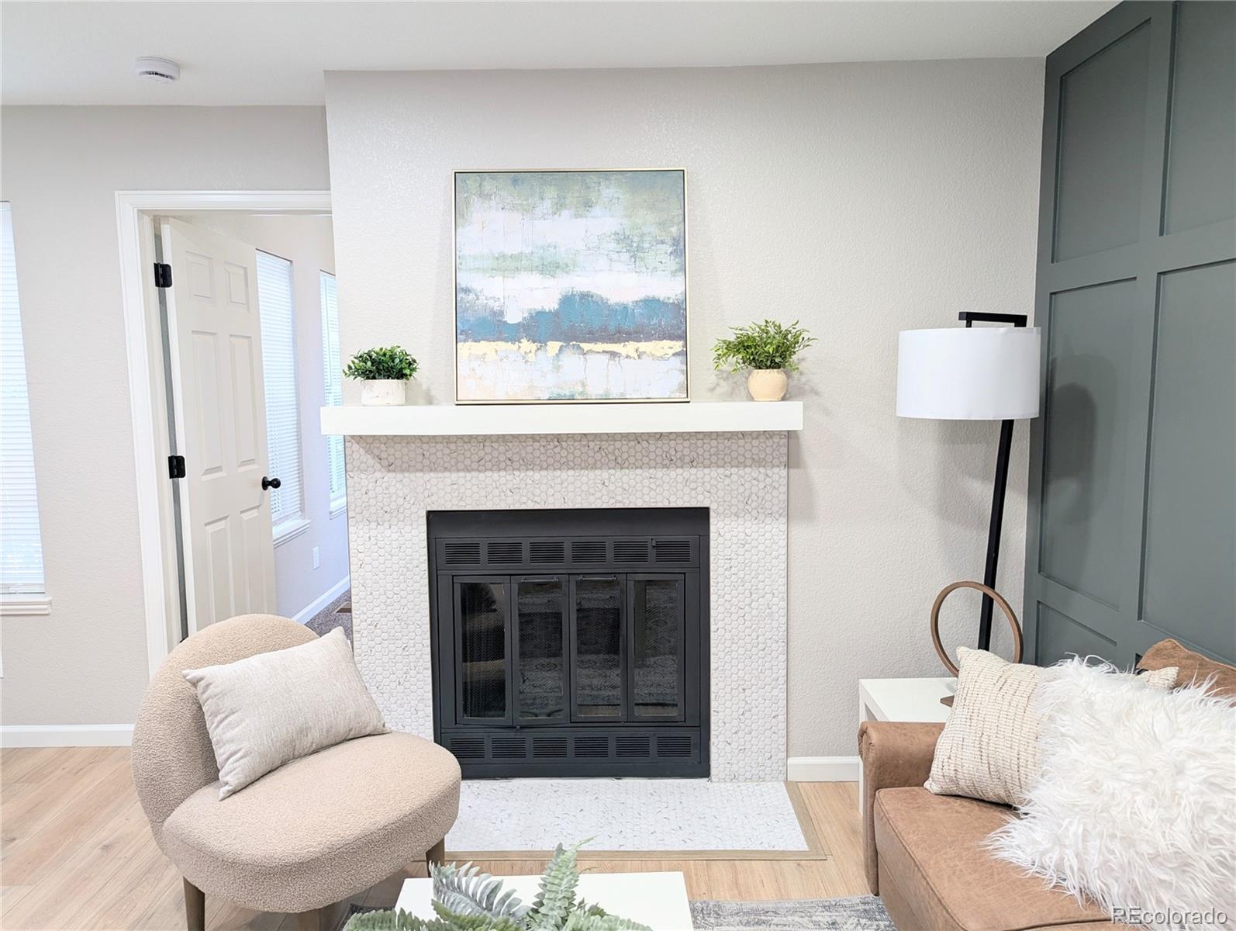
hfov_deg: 71.5
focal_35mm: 24
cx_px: 618
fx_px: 858
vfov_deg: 56.9
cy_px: 466
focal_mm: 6.81
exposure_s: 1/24
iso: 51
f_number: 1.85
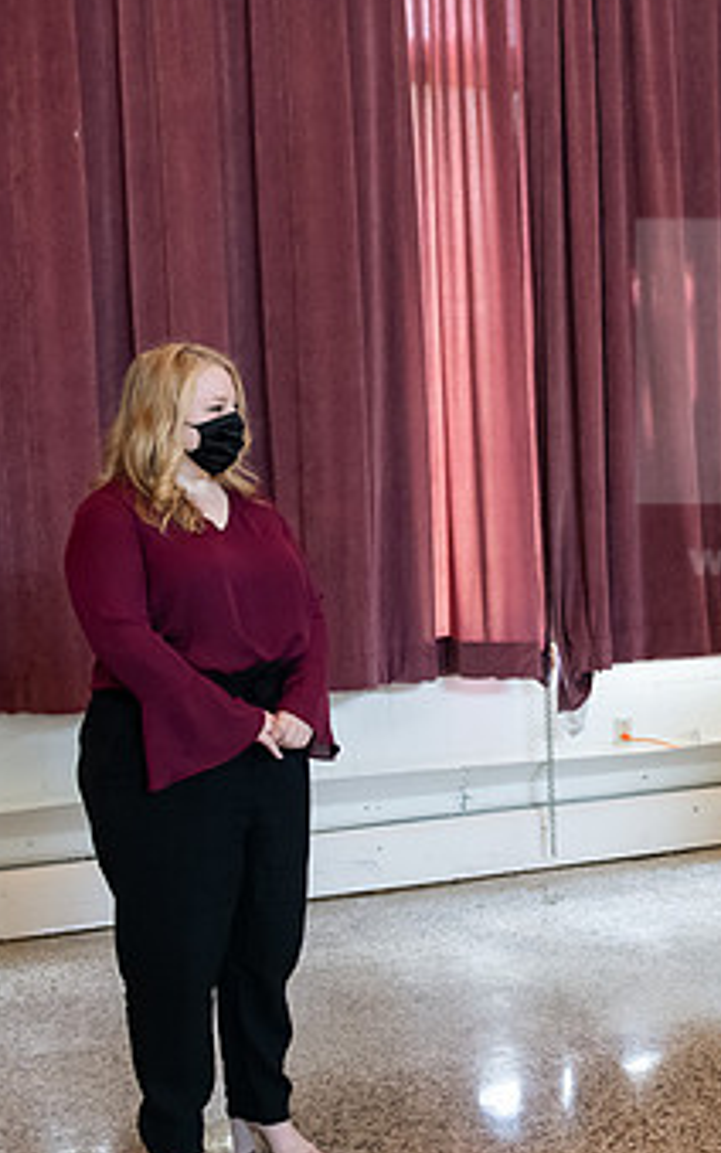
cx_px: 534
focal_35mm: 54
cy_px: 631
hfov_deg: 23.8
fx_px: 1697
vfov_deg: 37.5
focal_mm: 31
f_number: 3.5
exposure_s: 1/200
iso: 2500
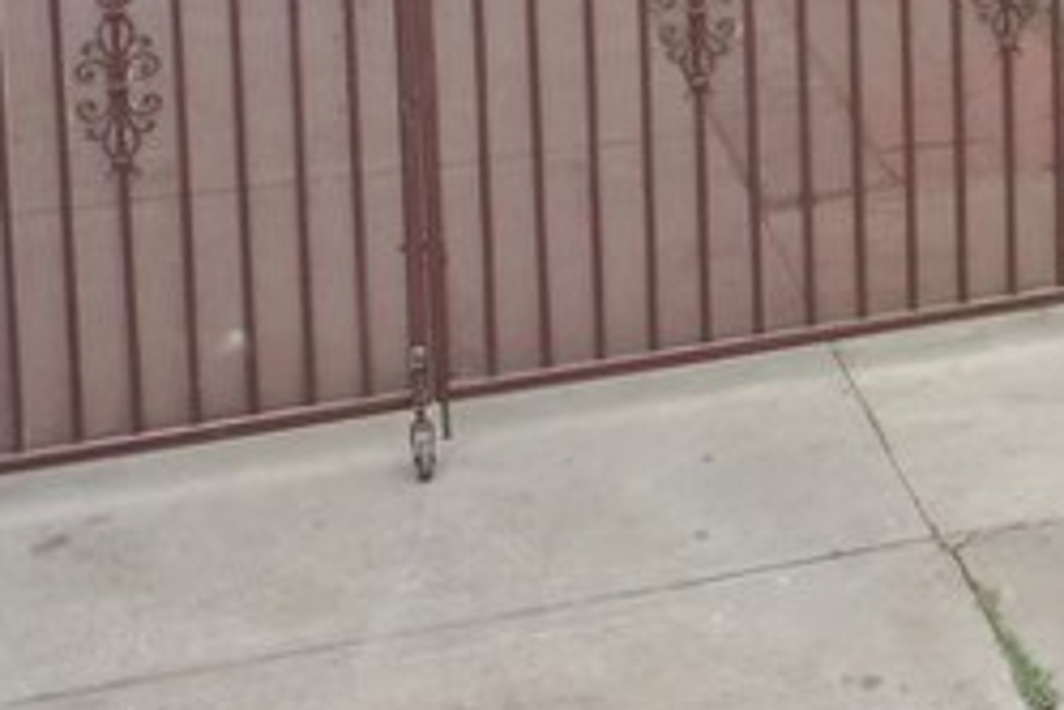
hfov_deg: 17.0
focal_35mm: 115
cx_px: 1256
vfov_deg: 11.0
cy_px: -609
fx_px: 3399
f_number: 5
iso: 100
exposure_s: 1/200
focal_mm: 10.26
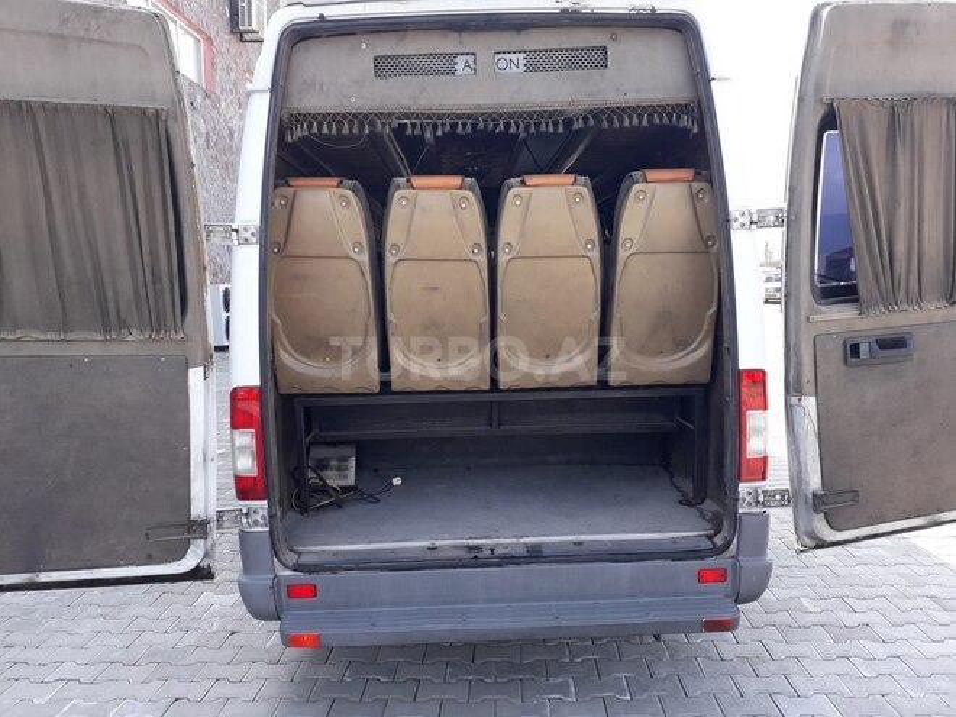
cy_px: 358
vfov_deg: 51.4
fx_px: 746
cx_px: 478
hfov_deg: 65.3
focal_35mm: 27
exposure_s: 1/345
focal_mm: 3.6
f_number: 1.9
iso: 40
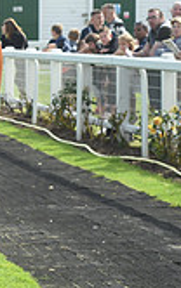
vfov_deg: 11.8
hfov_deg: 6.9
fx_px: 1402
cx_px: -296
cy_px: 114
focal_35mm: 178
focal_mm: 50
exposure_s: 1/640
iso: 400
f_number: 6.3
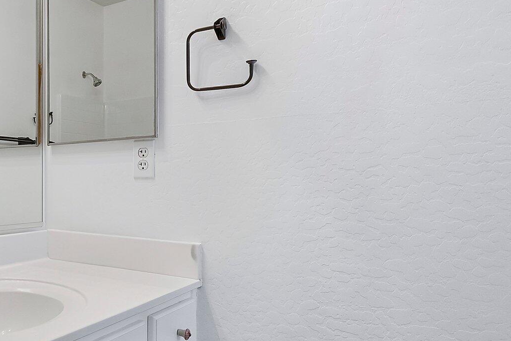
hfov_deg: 47.0
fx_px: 483
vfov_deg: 38.7
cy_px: 207
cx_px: 6
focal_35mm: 34
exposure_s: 1/30
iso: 2500
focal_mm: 17
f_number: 8
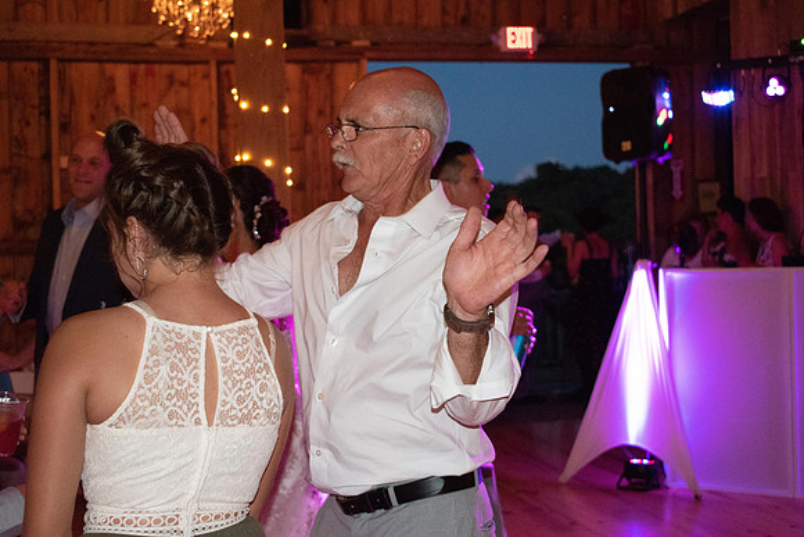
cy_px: 268
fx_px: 1206
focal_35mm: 54
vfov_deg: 25.1
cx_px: 402
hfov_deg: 36.9
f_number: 4.8
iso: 6400
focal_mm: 36
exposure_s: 1/60
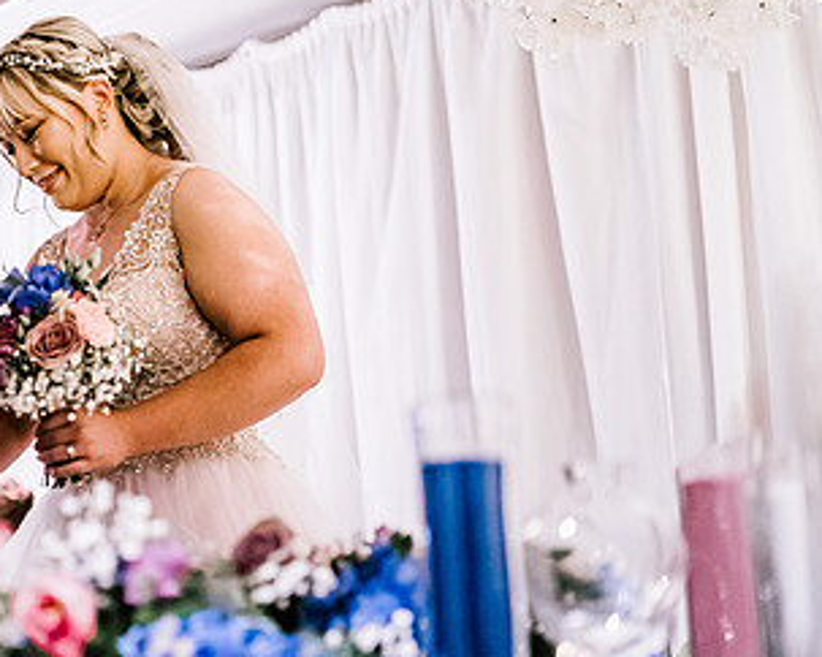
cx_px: 71
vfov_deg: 23.8
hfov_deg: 28.4
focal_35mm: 64
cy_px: 357
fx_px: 1556
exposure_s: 1/250
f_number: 1.4
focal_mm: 35
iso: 2500
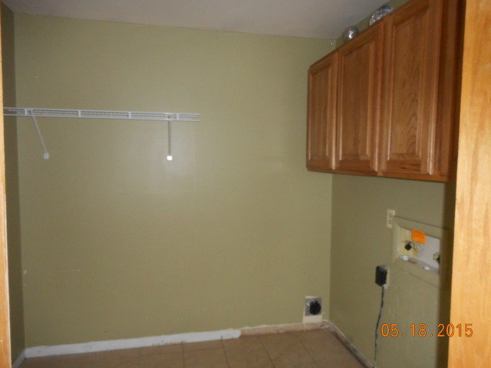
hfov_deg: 69.4
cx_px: 246
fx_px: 355
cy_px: 184
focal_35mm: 25
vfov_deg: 54.9
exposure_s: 1/25
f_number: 3.7
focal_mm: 4.5
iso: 360
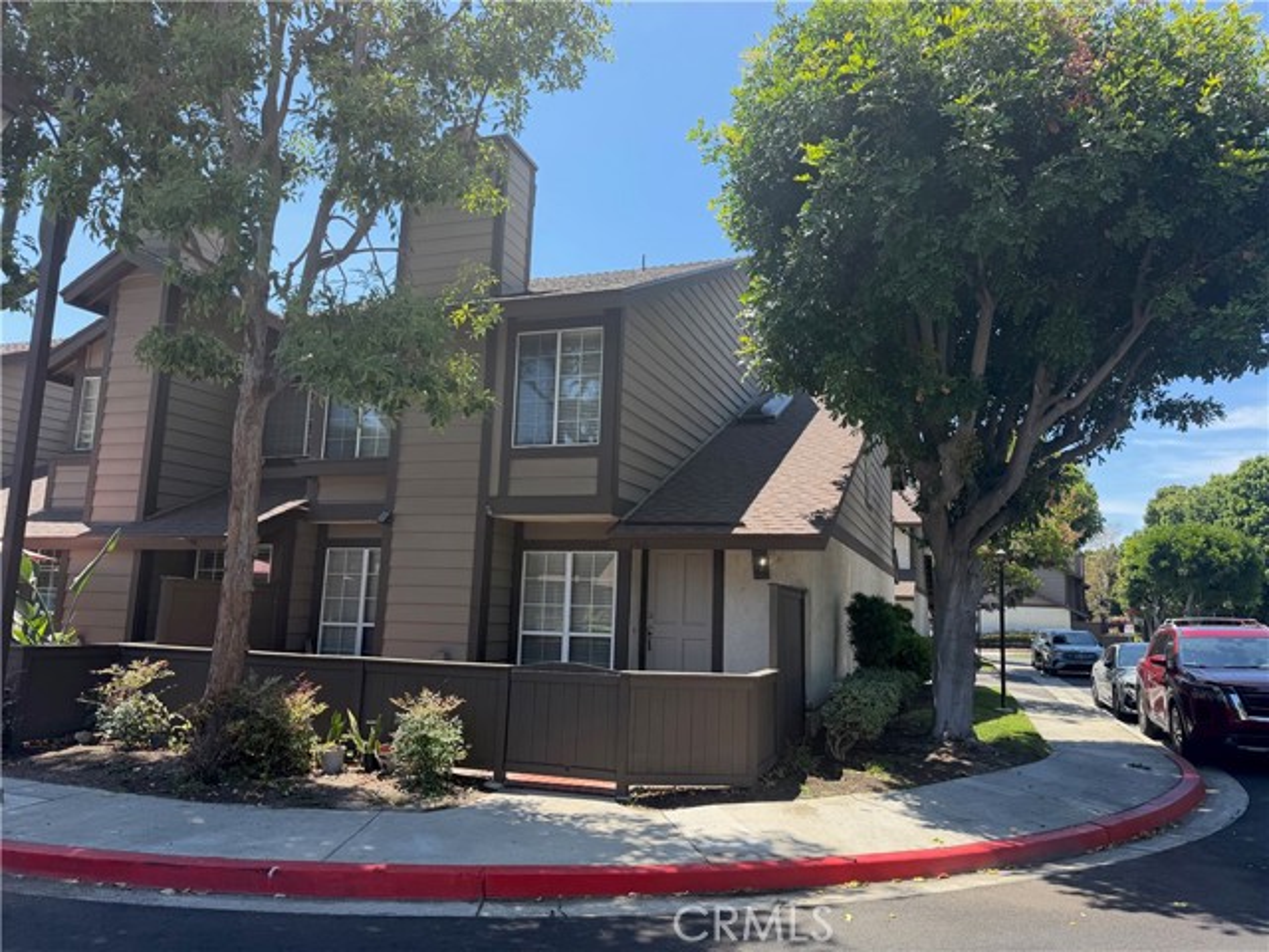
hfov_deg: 71.6
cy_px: 476
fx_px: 880
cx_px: 634
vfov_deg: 56.8
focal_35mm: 24
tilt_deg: +3.7
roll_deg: -1.4
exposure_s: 1/1653
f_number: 1.78
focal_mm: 6.76
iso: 100
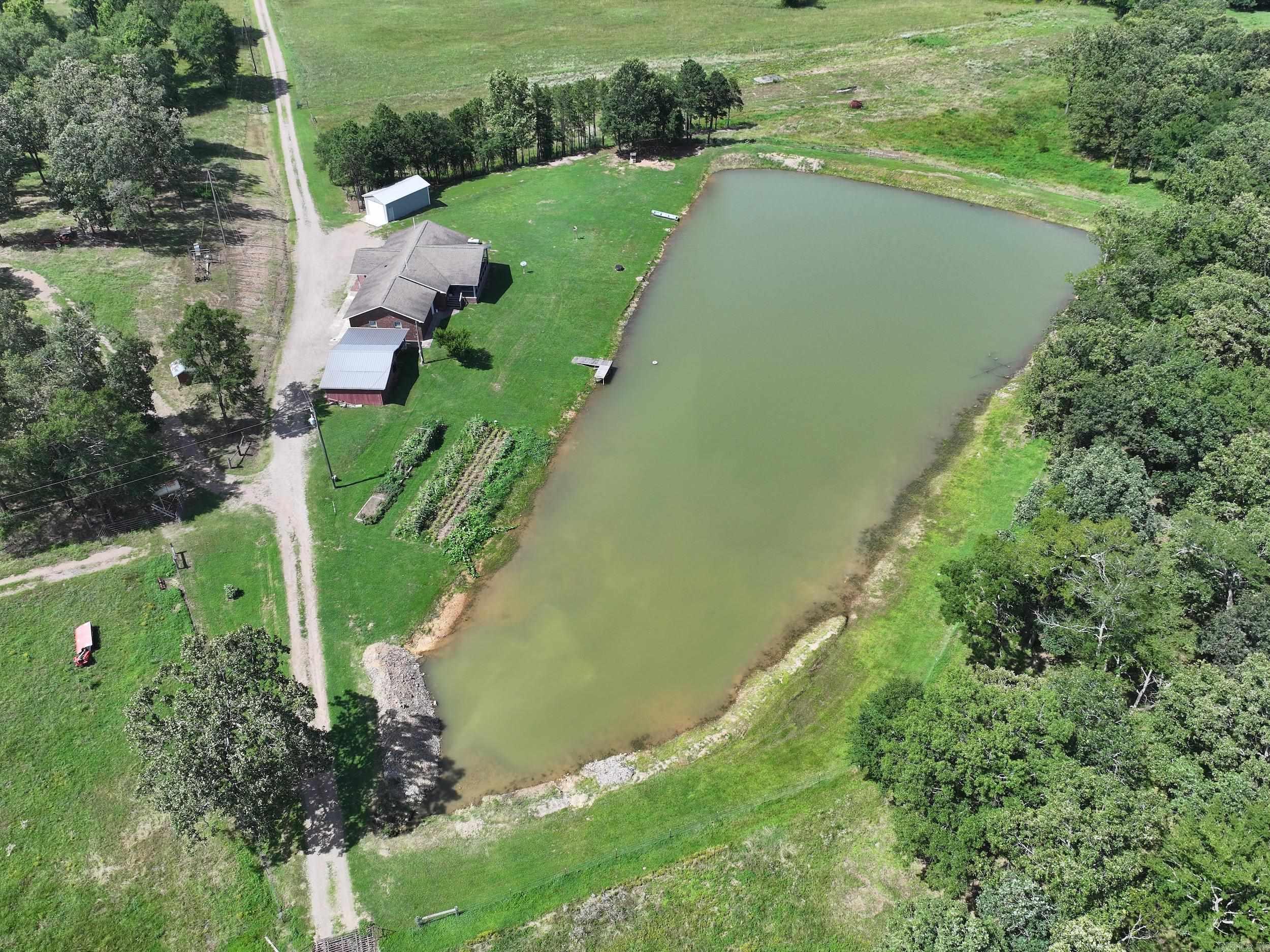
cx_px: 635
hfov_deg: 71.6
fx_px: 880
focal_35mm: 24
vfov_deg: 56.8
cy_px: 476
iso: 100
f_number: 2.8
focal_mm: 12.29
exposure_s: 1/1250
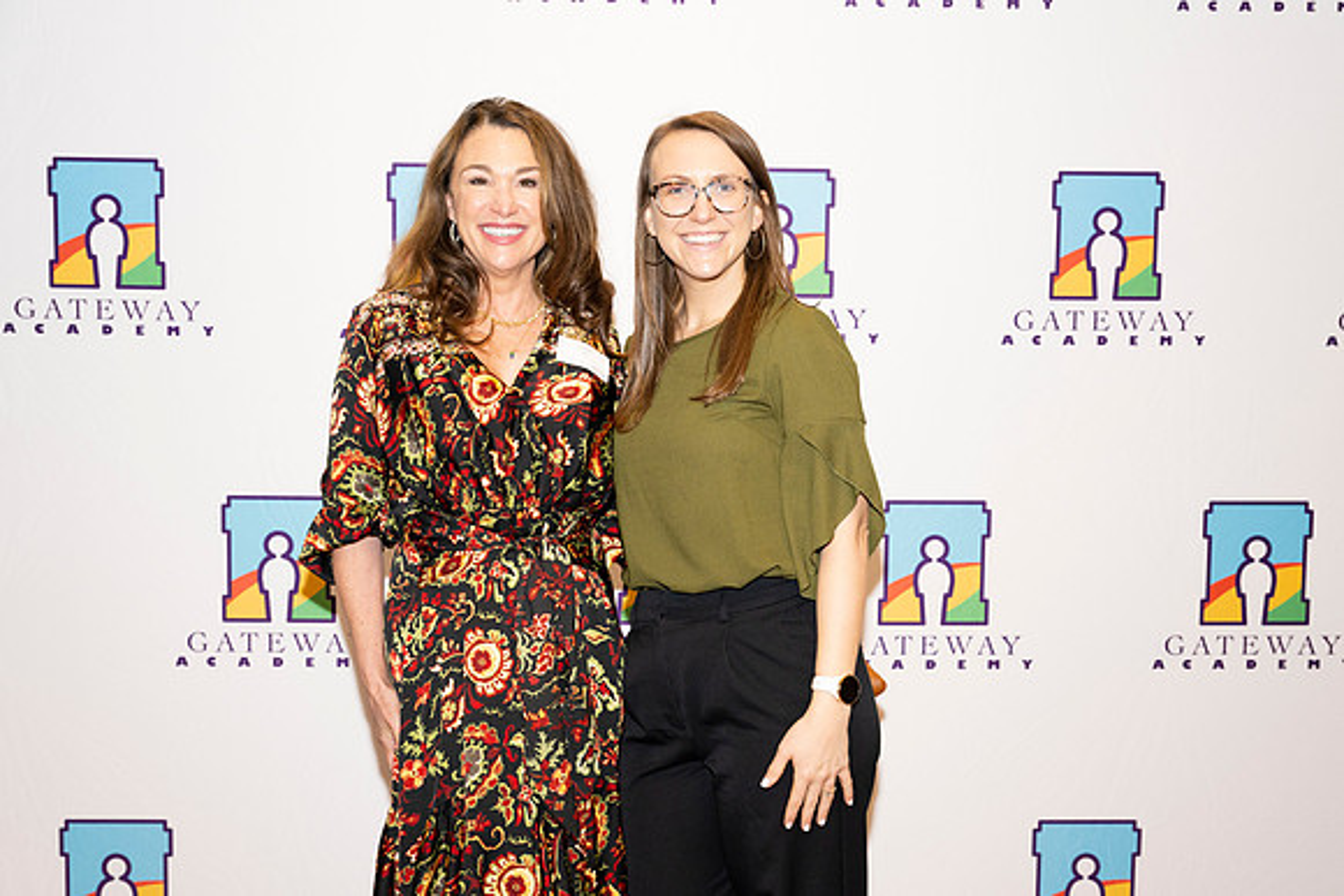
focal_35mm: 51
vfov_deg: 26.5
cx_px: 672
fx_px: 1904
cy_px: 448
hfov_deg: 38.9
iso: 800
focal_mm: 51
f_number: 5.6
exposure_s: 1/160
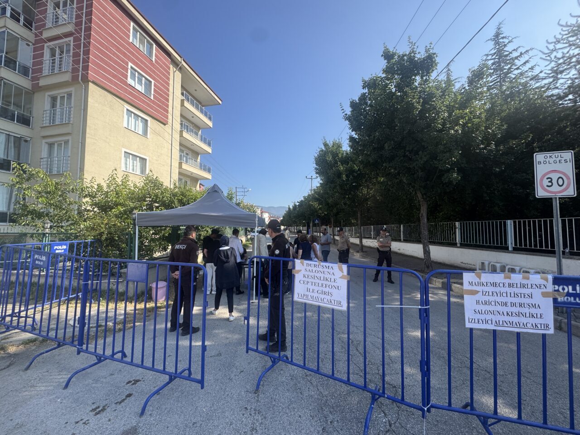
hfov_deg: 102.1
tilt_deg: +1.9
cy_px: 218
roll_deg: +0.3
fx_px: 235
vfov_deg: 85.7
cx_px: 290
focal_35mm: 14
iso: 50
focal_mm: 2.22
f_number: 2.2
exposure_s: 1/980
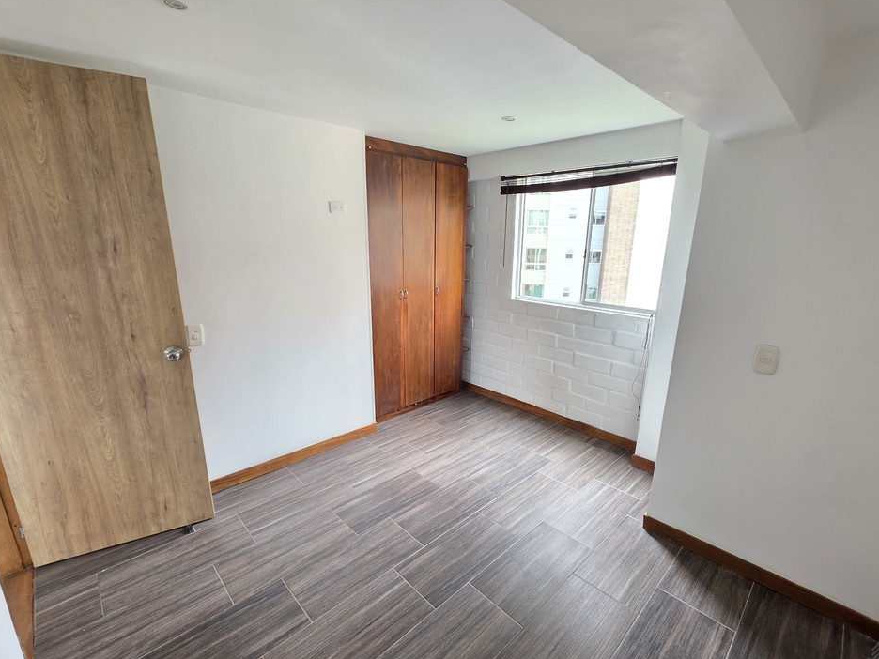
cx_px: 456
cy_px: 359
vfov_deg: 81.6
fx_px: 381
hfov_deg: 98.1
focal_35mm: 15
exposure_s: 1/120
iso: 200
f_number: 1.9
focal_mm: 2.2
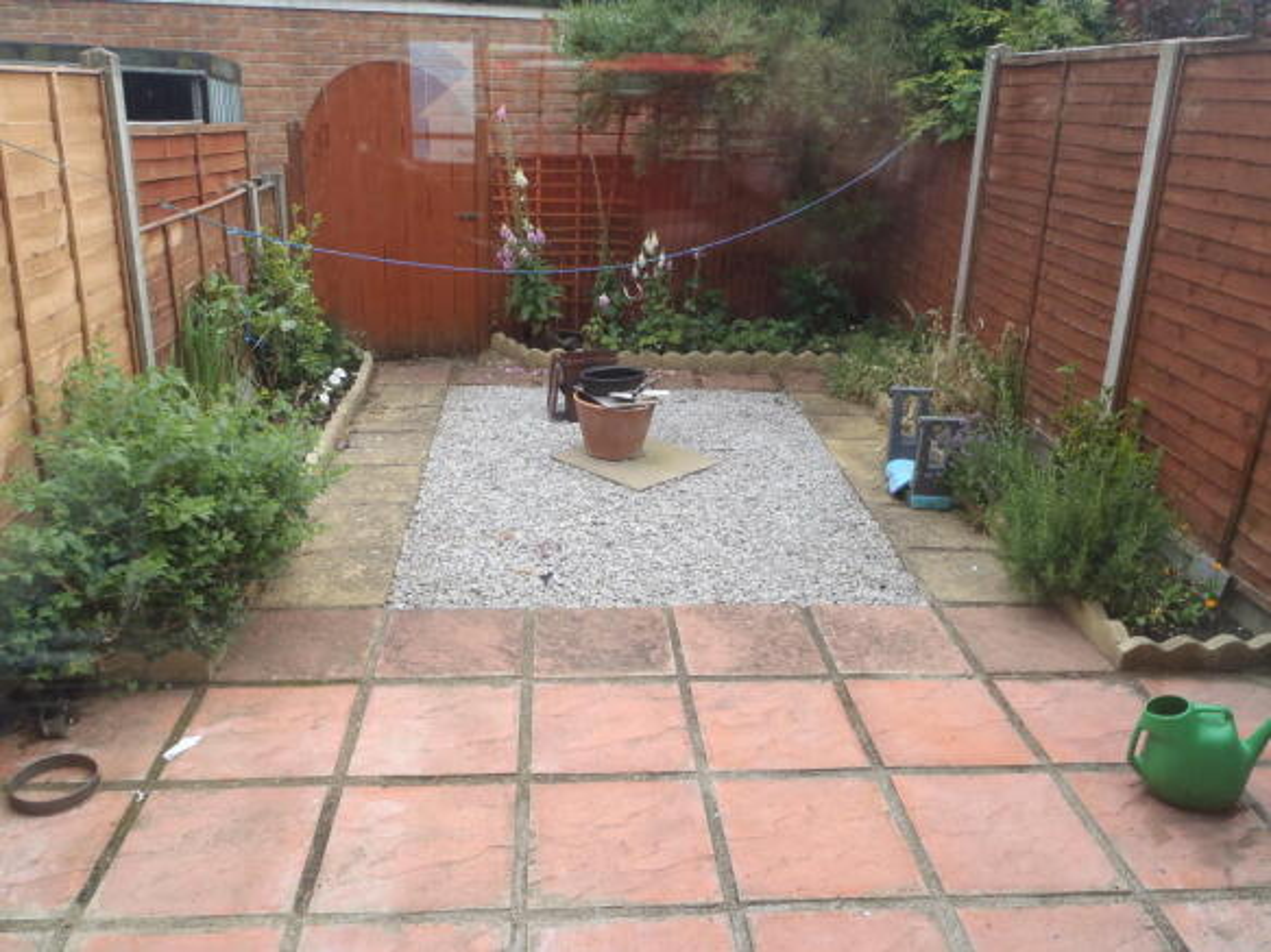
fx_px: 1028
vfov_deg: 49.7
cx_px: 636
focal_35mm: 28
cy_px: 476
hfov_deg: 63.5
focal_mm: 5
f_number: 4.5
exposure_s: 1/100
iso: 80
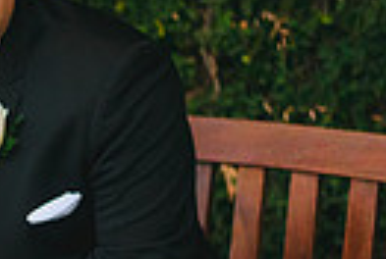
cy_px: 296
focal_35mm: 221
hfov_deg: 9.0
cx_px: -215
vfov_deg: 6.2
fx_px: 2375
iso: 800
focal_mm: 50
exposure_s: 1/200
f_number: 2
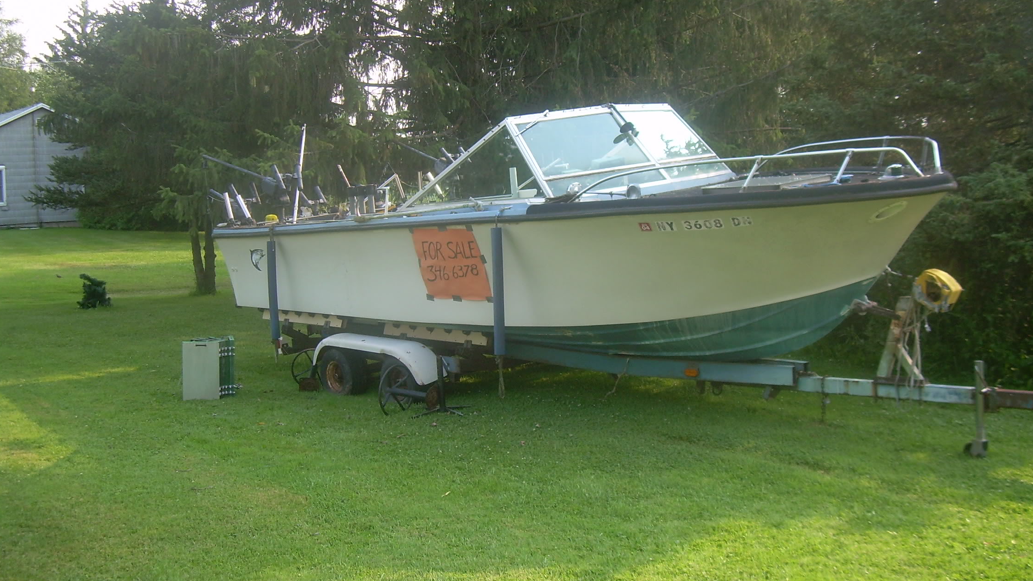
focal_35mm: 42
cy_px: 243
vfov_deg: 28.3
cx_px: 518
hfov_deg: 48.4
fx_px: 1150
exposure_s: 1/210
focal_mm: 6.3
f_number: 2.8
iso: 50
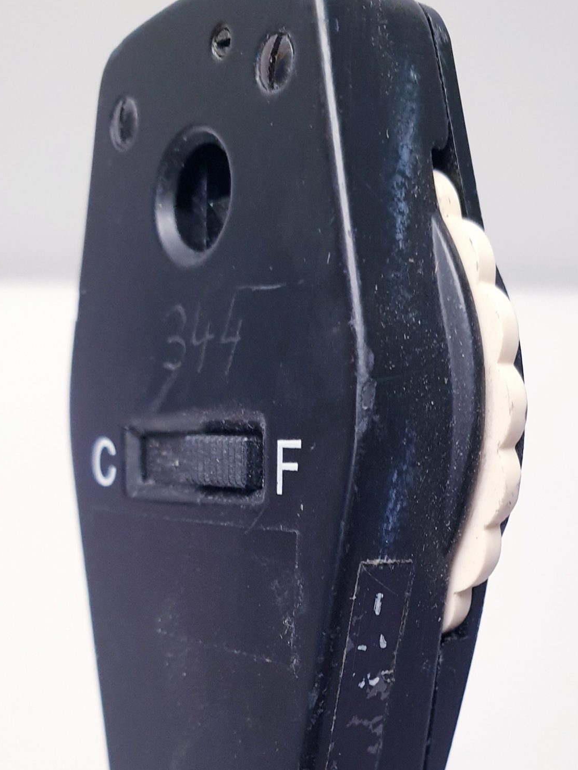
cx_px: 362
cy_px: 656
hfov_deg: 32.0
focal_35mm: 45
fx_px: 1002
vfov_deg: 39.7
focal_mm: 4.3
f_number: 2.4
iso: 200
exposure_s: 1/100
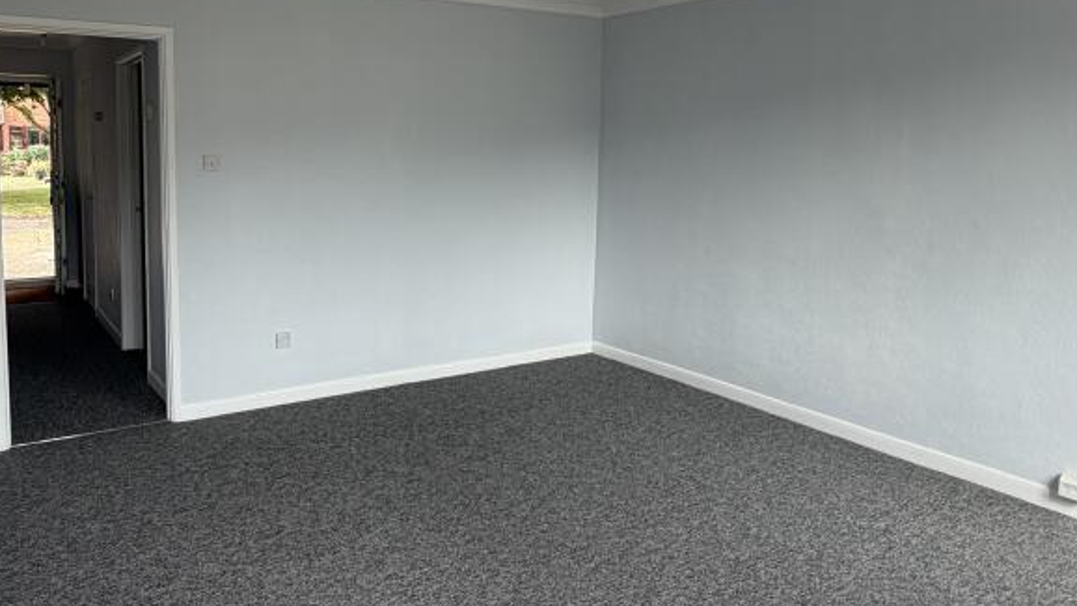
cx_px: 375
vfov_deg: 42.4
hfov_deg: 68.2
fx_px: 771
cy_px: 214
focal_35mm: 27
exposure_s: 1/121
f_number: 2.2
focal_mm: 2.22
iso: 50
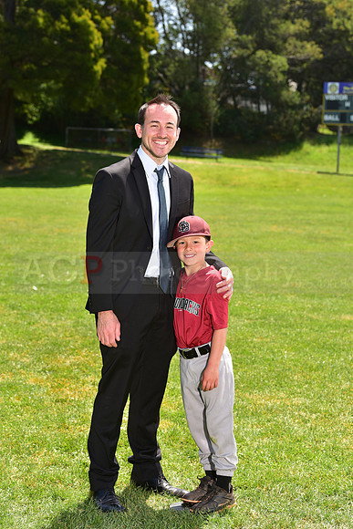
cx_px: 176
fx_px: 1176
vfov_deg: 25.4
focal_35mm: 80
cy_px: 264
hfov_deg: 17.1
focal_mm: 80
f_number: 5.6
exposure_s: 1/200
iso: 80
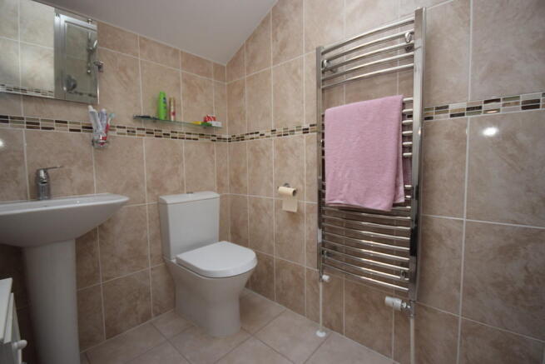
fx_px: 250
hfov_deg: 95.0
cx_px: 272
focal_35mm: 16
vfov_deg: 72.1
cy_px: 182
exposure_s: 1/60
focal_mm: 11
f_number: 4.2
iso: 1600
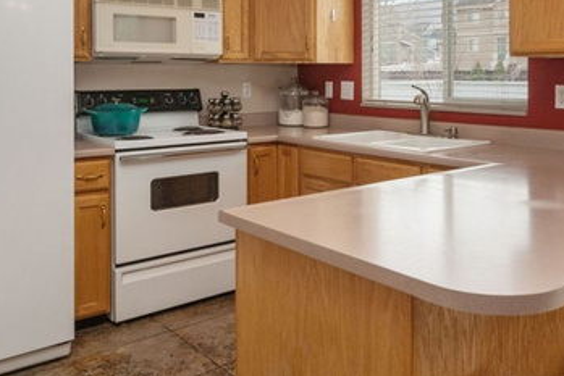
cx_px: 317
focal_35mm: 33
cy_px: 123
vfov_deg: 39.5
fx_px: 517
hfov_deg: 57.0
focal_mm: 12
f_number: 5.6
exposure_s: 1/125
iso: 200
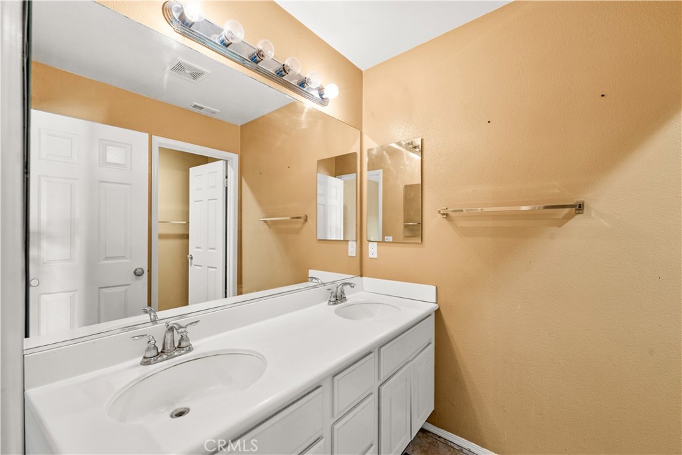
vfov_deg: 81.2
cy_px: 228
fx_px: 265
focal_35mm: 14
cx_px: 341
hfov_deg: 104.2
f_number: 8
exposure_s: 1/2
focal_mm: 14
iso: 640
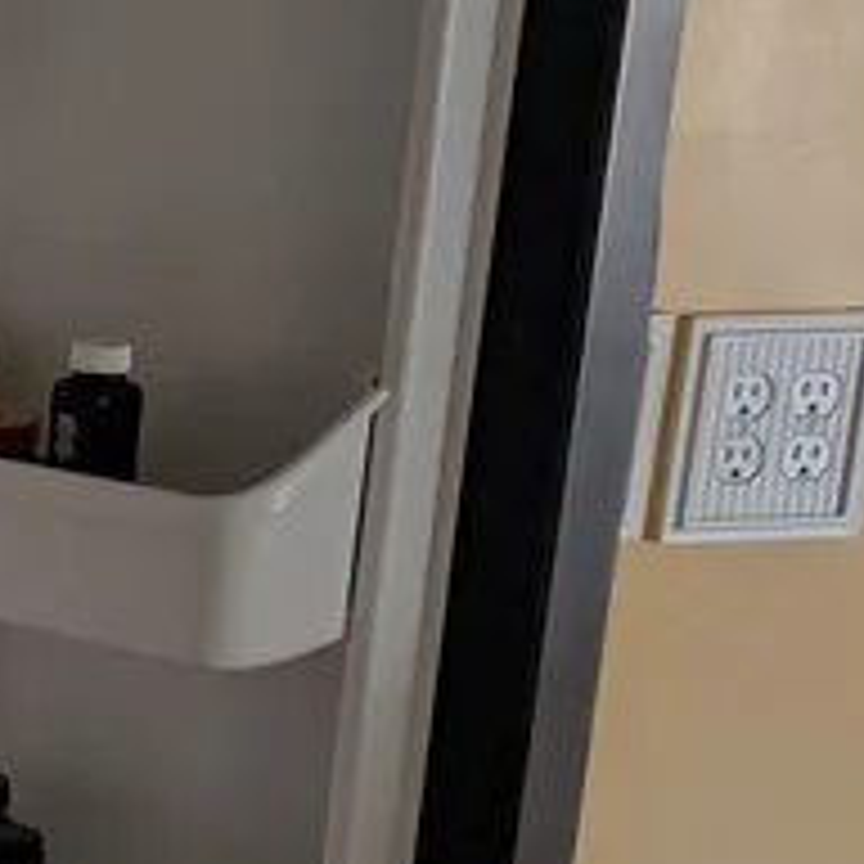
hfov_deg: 13.6
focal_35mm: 113
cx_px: -745
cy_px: 644
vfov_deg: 15.4
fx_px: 3191
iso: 335
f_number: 1.68
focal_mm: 6.9
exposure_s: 1/120
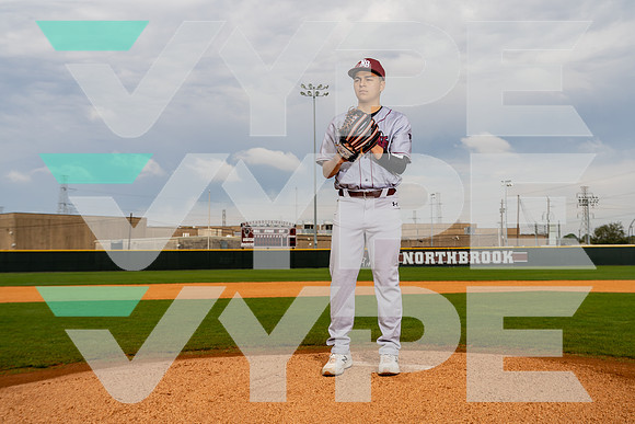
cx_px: 318
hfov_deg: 46.4
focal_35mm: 42
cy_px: 212
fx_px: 741
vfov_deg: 31.9
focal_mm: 42
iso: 100
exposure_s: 1/250
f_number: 5.6
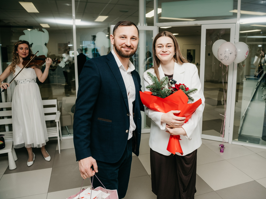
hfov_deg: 62.9
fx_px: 215
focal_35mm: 28
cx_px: 158
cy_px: 94
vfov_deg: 49.7
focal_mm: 24
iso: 320
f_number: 4.5
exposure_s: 1/160
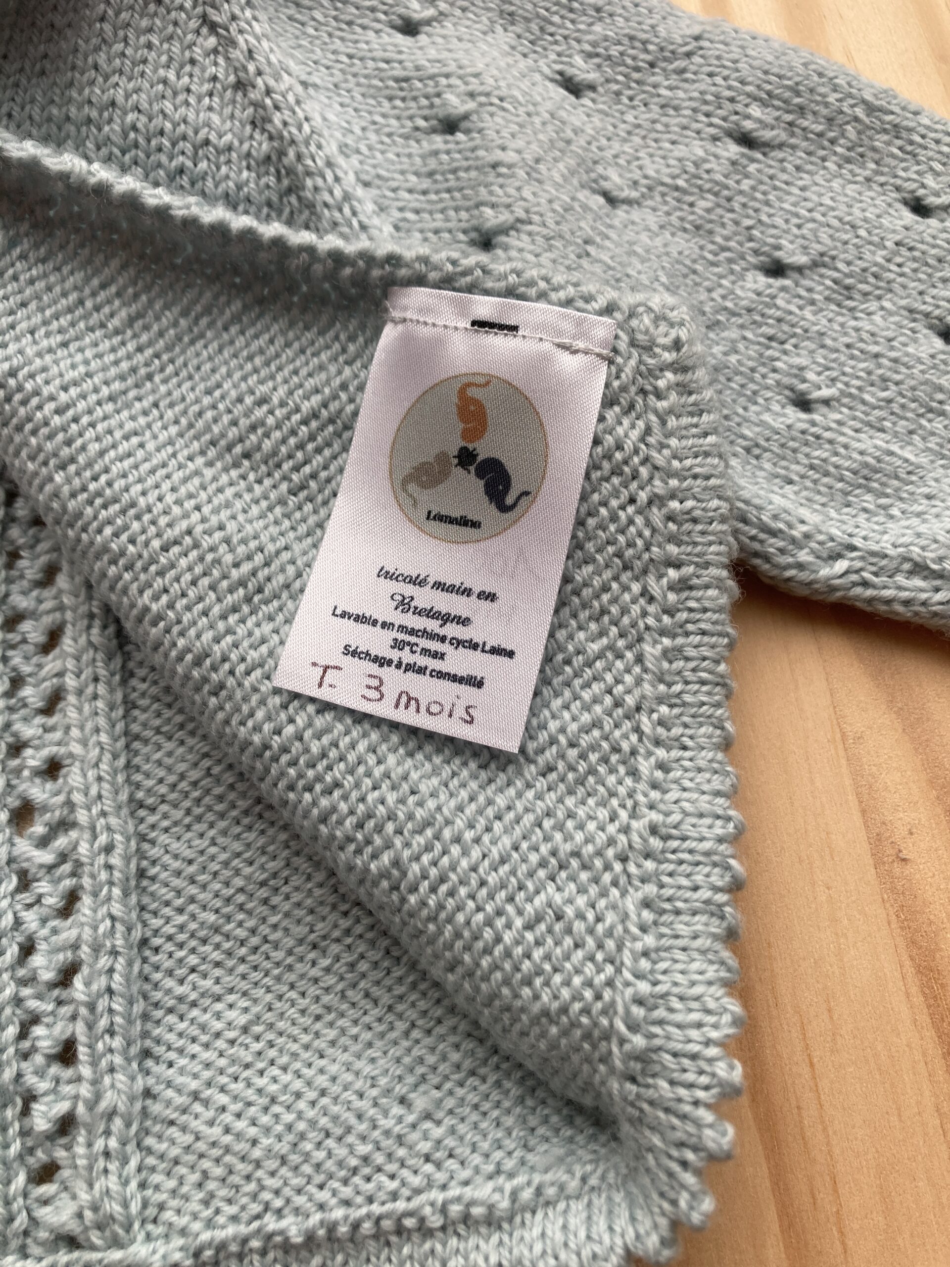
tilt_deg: -76.2
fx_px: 1025
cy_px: 634
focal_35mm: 28
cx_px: 475
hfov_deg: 49.7
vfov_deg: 63.4
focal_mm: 3.99
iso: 32
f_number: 1.8
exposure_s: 1/121
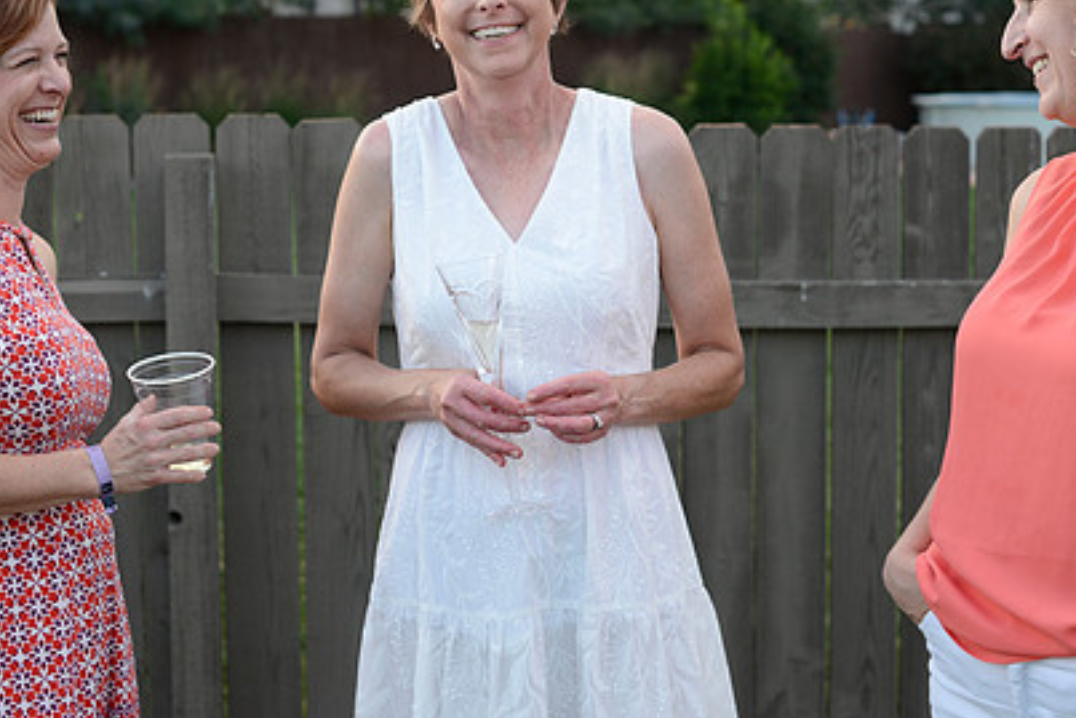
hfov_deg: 28.1
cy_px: 218
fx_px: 2153
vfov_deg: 18.9
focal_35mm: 72
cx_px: 585
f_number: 4
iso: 400
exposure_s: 1/200
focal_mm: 50
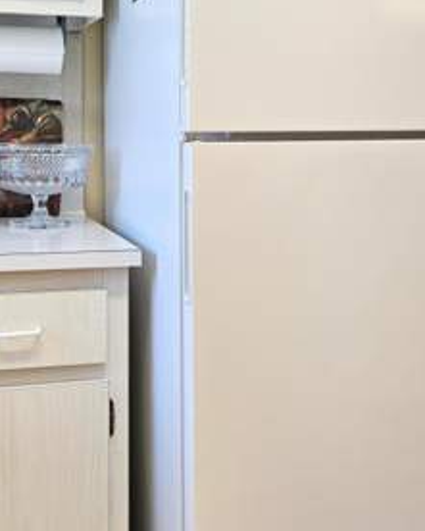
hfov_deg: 28.9
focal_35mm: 52
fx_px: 817
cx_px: 138
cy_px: 208
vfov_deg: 35.8
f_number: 1.8
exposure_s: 1/120
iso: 100
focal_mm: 5.4
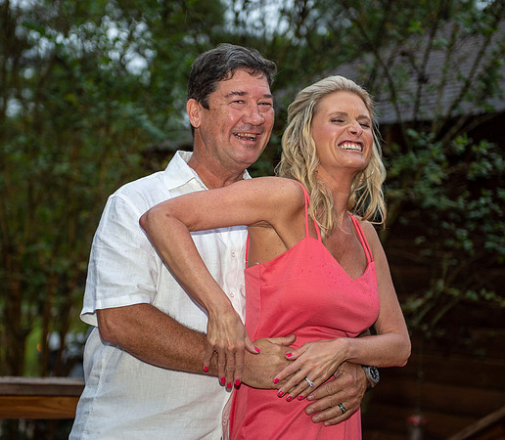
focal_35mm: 83
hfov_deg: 22.1
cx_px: 226
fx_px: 1290
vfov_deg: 19.4
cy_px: 219
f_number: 2.8
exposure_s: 1/200
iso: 800
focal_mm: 70
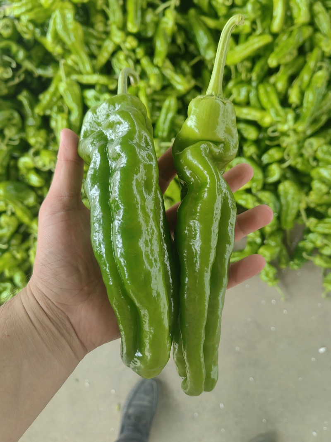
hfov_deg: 51.3
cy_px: 221
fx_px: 344
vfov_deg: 65.3
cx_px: 166
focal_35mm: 27
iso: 80
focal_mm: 5.54
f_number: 1.8
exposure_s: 1/50
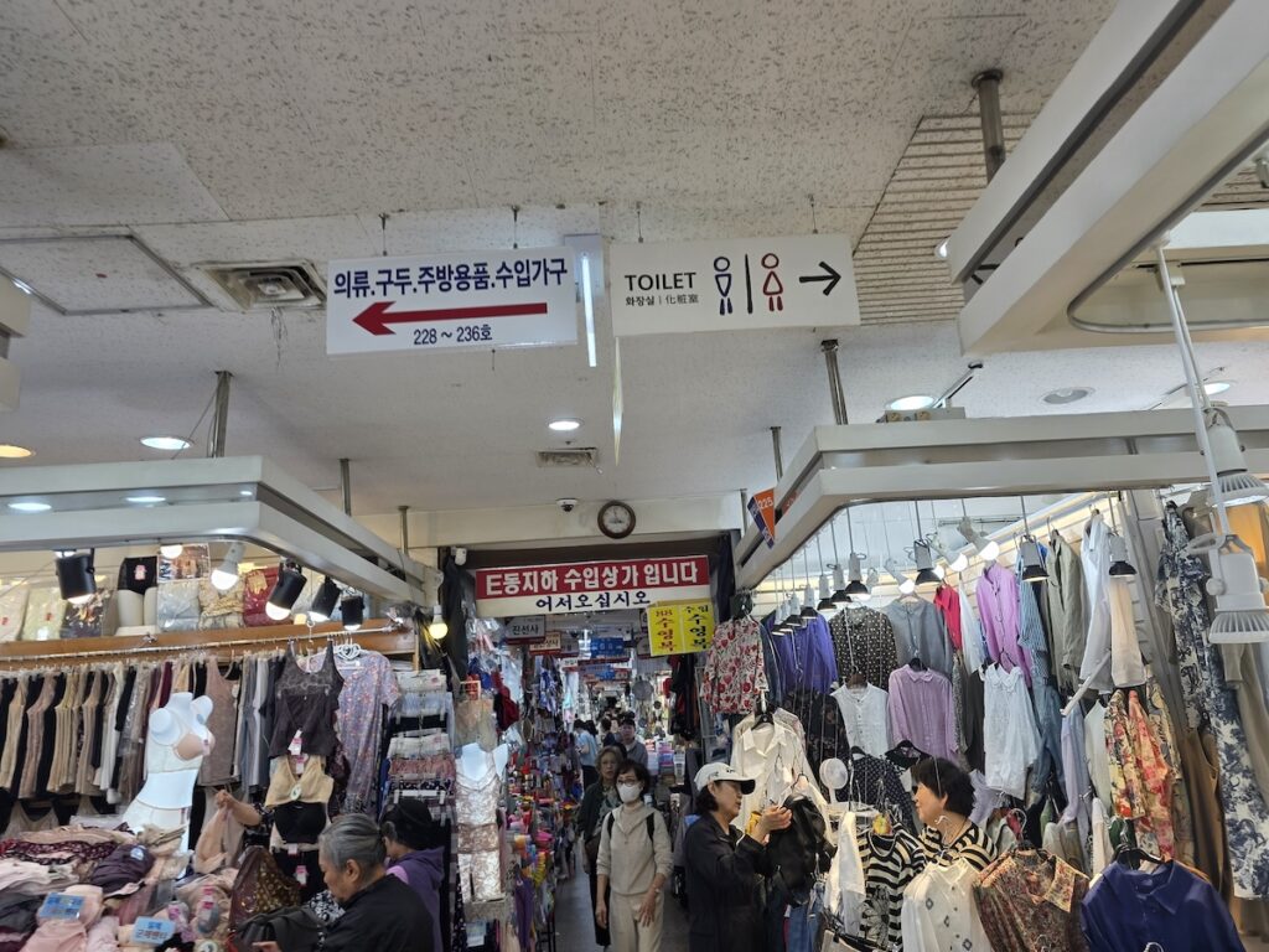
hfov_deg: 73.9
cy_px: 476
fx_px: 843
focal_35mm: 23
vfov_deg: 58.9
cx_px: 634
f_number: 1.7
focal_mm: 6.3
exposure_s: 1/120
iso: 40
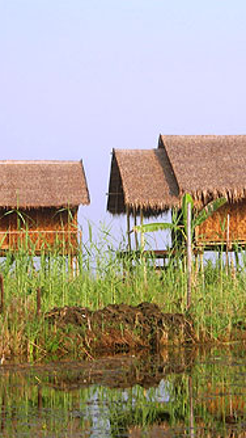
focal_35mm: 135
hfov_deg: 9.0
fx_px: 1565
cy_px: 220
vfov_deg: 15.9
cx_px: 144
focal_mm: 19.1
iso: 50
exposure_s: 1/93.3
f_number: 7.3
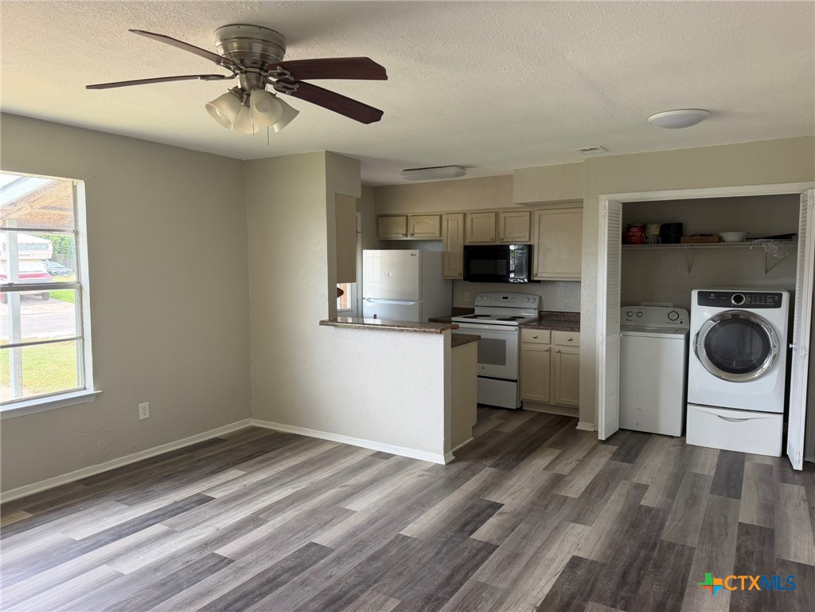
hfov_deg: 71.6
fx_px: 565
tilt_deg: -4.8
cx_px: 408
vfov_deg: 56.8
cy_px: 306
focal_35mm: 24
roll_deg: +0.5
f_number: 1.78
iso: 100
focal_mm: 6.76
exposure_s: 1/176
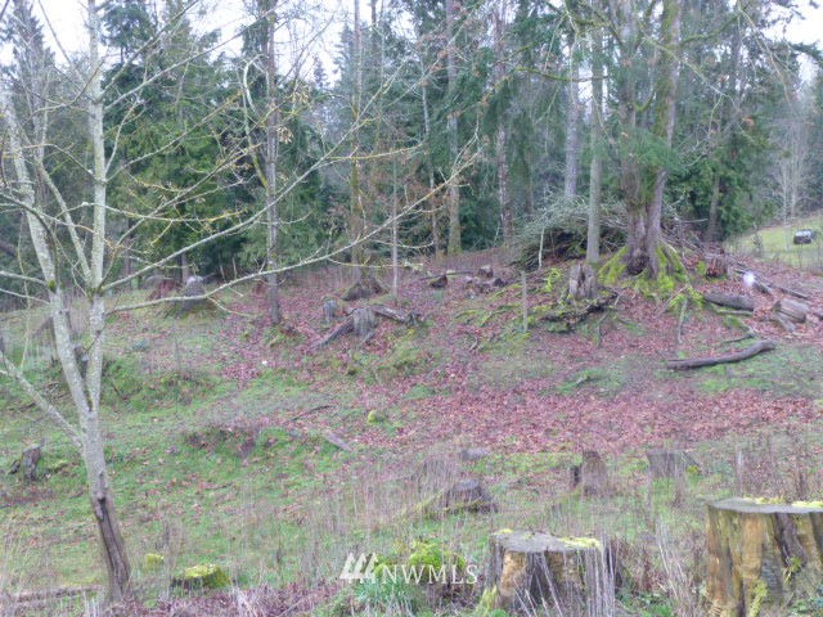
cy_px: 308
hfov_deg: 45.8
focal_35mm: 41
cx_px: 412
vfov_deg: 35.1
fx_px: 975
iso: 800
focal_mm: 7.4
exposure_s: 1/60
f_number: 3.8
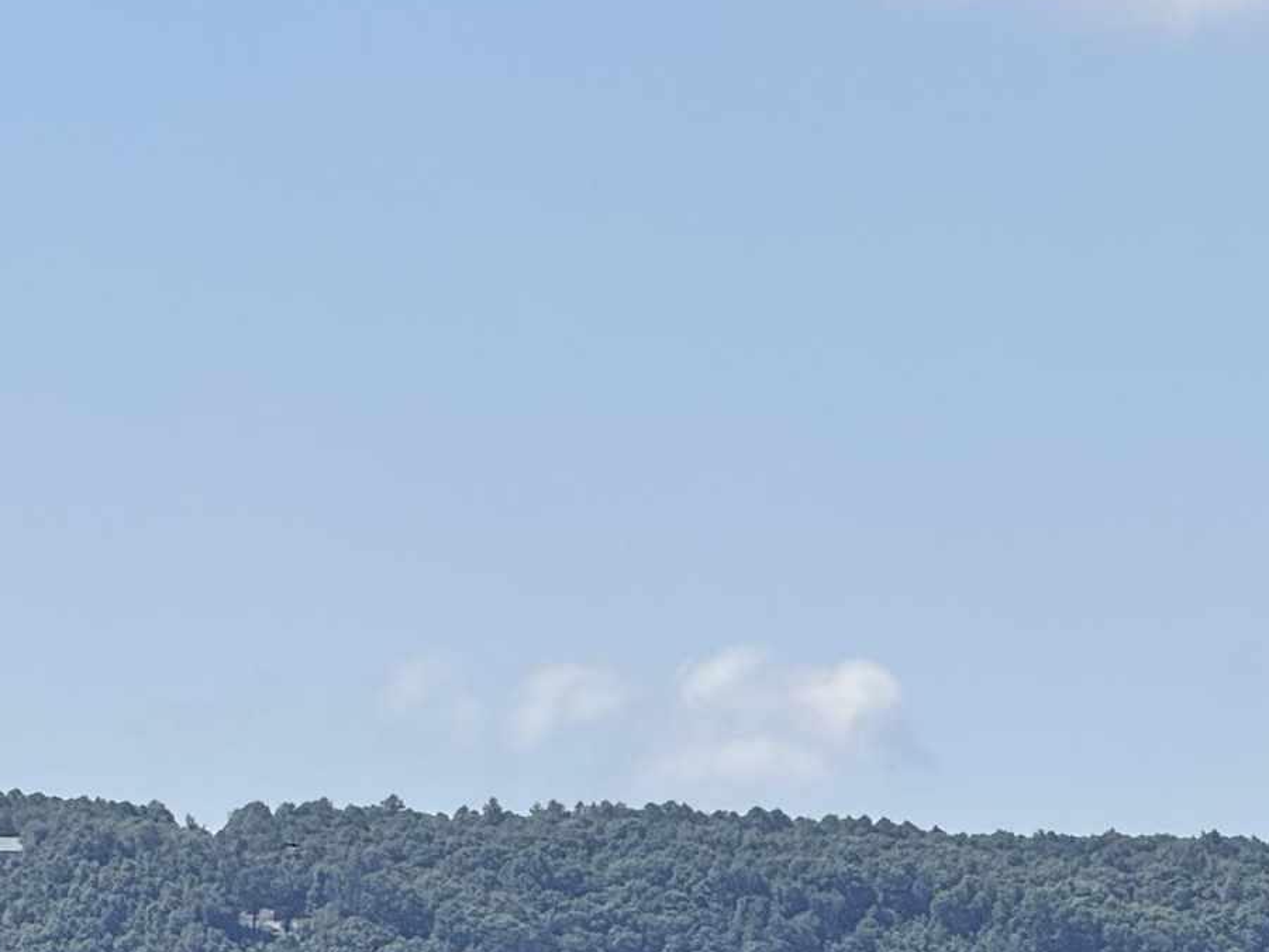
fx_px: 14996
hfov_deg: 4.8
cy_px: 1272
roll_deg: -1.6
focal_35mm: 409
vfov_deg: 3.6
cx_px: 68
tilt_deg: +1.0
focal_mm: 15.66
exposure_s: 1/1818
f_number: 2.8
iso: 50
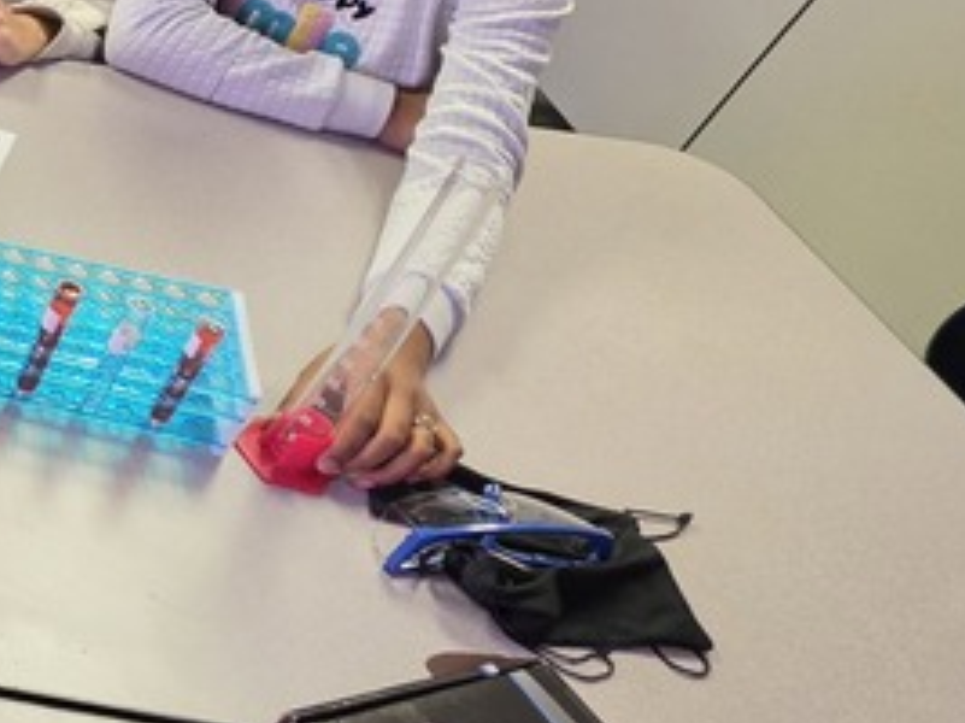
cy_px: 329
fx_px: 1087
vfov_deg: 36.8
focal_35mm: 39
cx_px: -405
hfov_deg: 31.1
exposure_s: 1/60
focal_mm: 2.2
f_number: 1.9
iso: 200
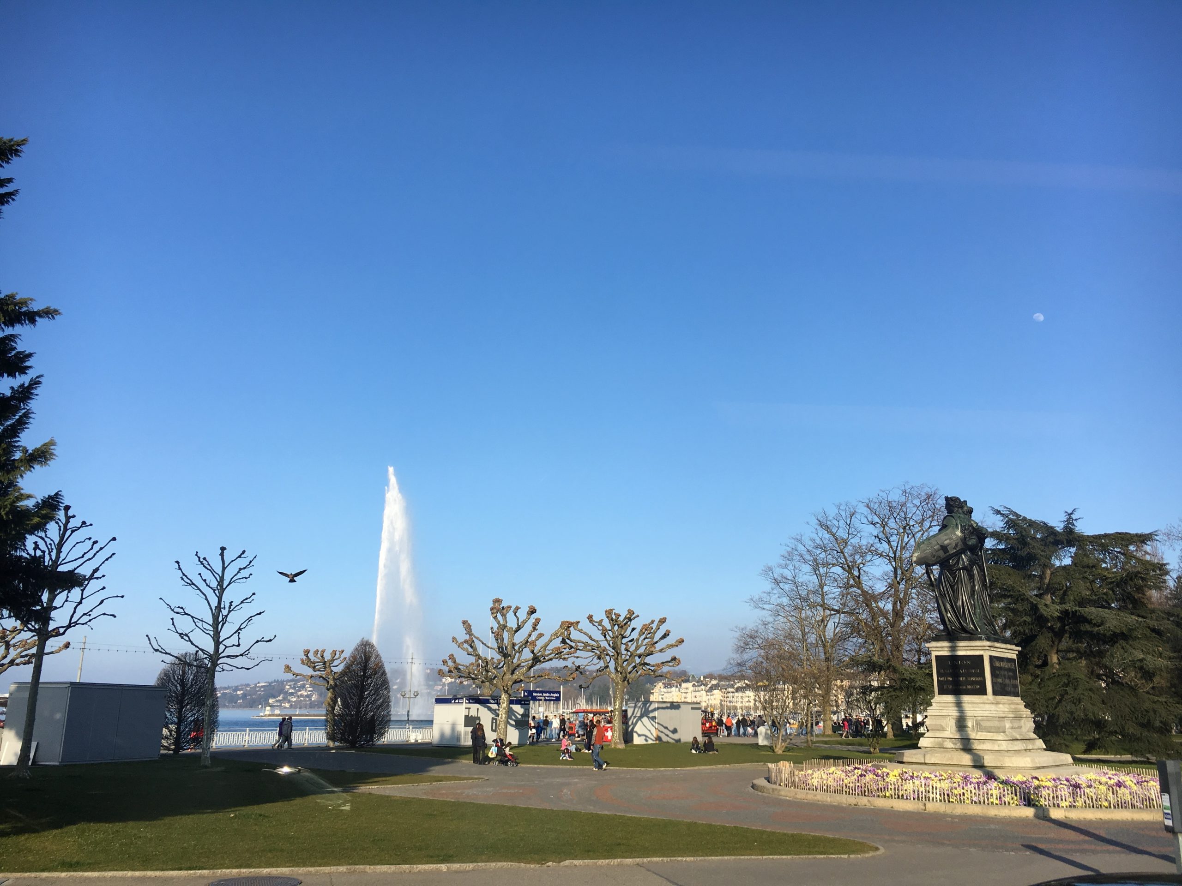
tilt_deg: +15.3
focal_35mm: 29
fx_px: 990
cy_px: 443
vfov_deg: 48.2
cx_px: 591
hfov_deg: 61.7
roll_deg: +0.2
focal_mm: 4.15
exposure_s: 1/777
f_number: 2.2
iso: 25
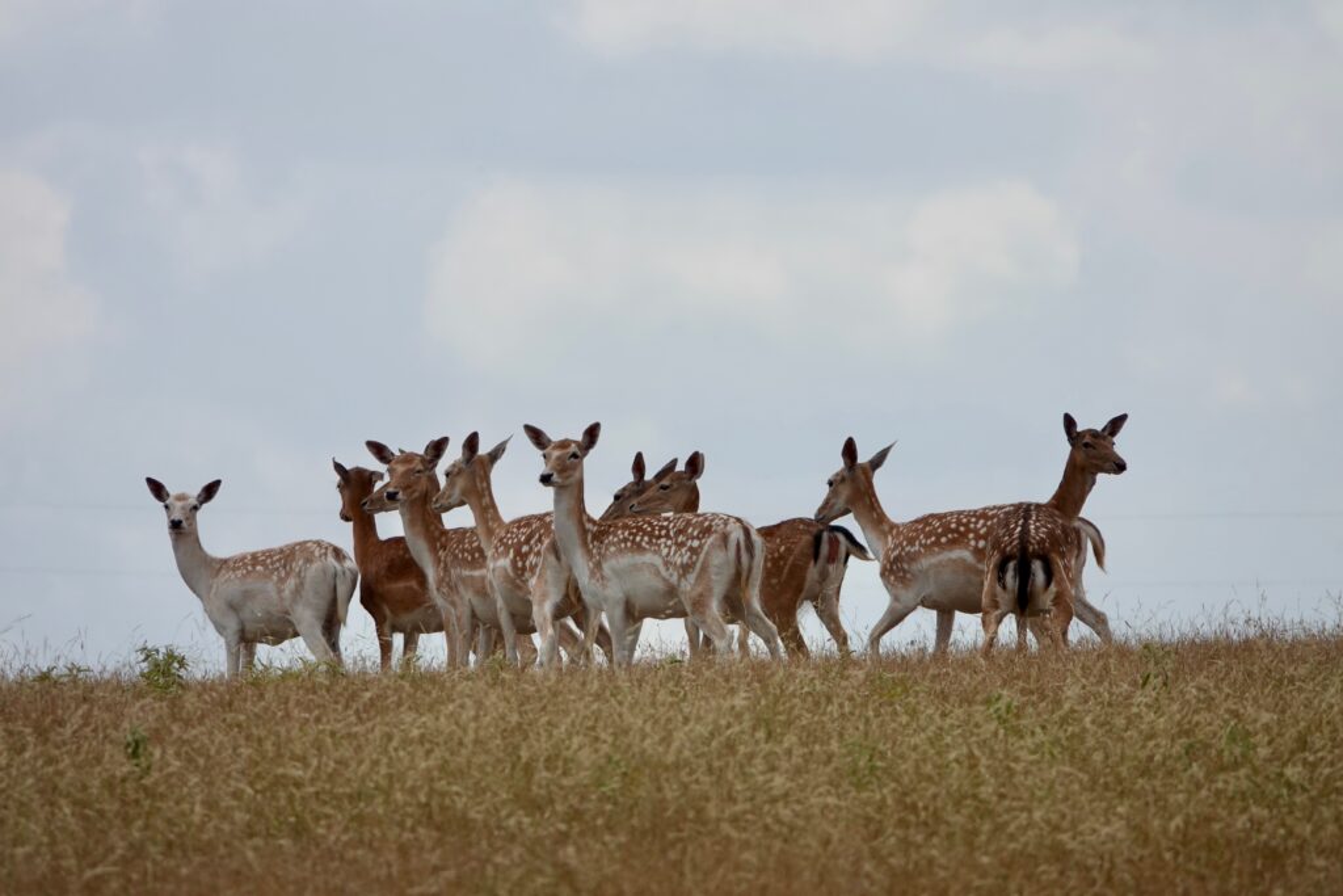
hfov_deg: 3.4
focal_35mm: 600
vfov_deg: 2.3
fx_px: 22385
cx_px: 672
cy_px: 448
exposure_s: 1/1000
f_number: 5
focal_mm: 220
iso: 100
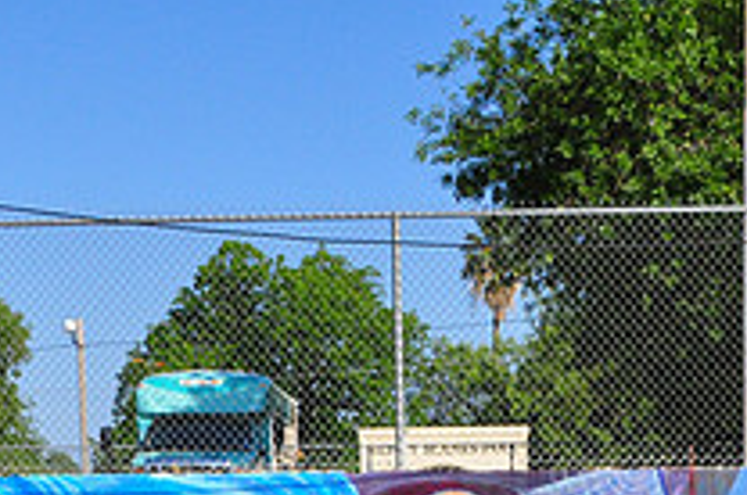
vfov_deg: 14.1
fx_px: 1906
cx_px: 424
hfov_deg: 22.2
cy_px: 676
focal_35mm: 92
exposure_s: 1/640
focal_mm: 22
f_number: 13
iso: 800
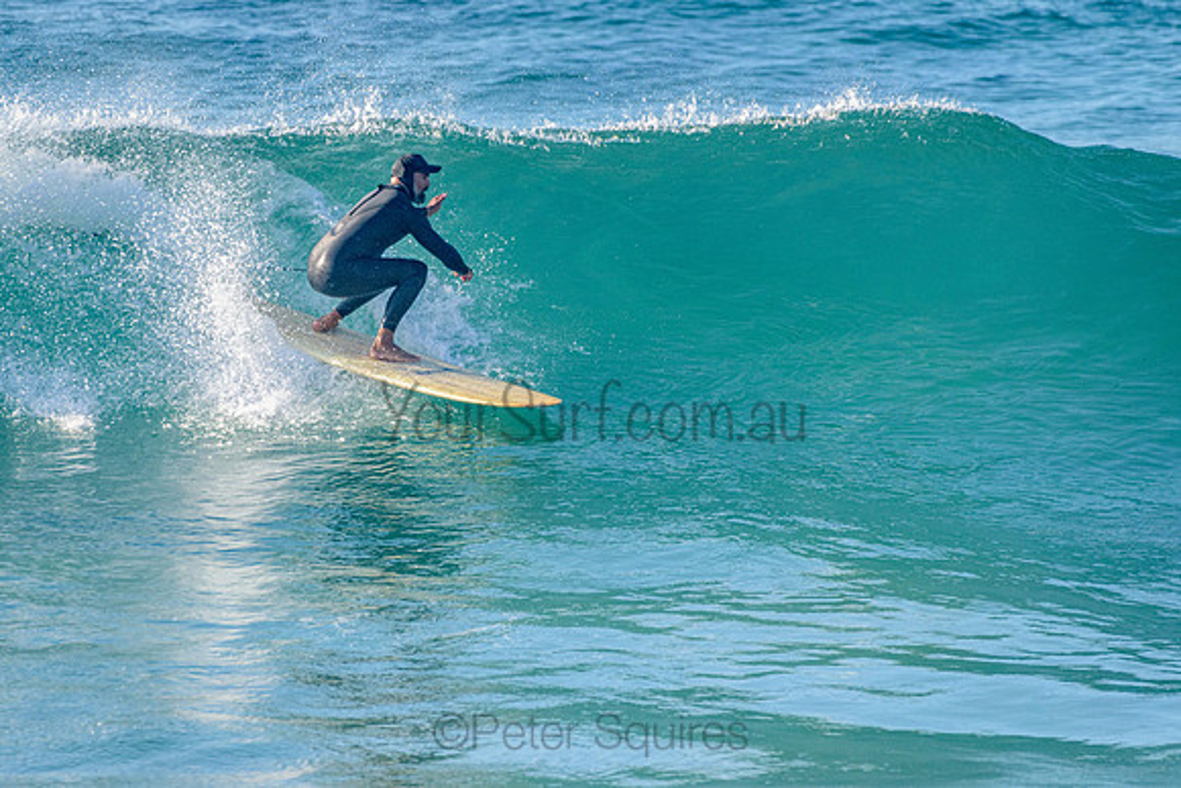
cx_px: 458
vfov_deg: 2.2
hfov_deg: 3.4
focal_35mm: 612
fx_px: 20095
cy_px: 305
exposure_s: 1/2000
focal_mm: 500
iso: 400
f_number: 5.6
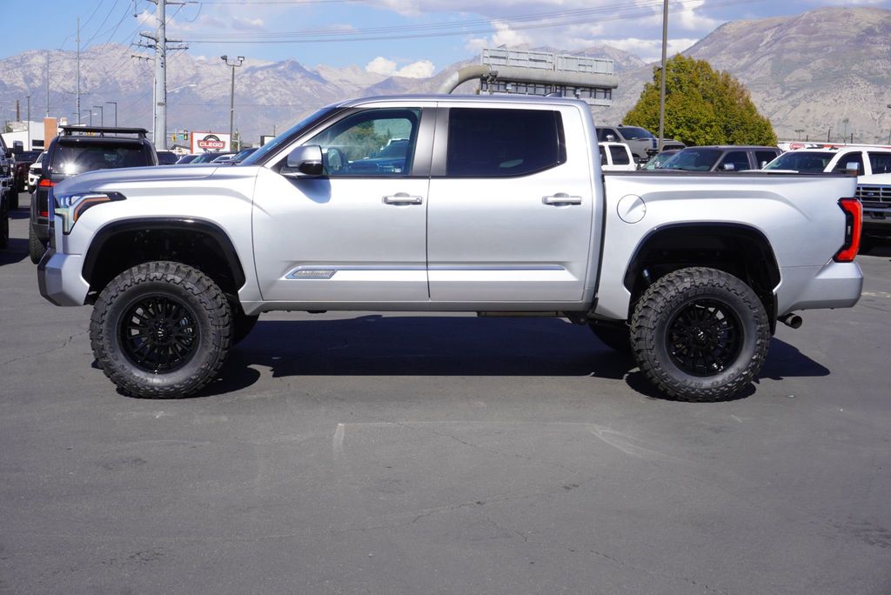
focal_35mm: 45
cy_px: 298
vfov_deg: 29.9
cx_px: 446
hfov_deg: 43.6
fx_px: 1114
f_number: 11
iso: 100
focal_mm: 30
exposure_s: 1/160
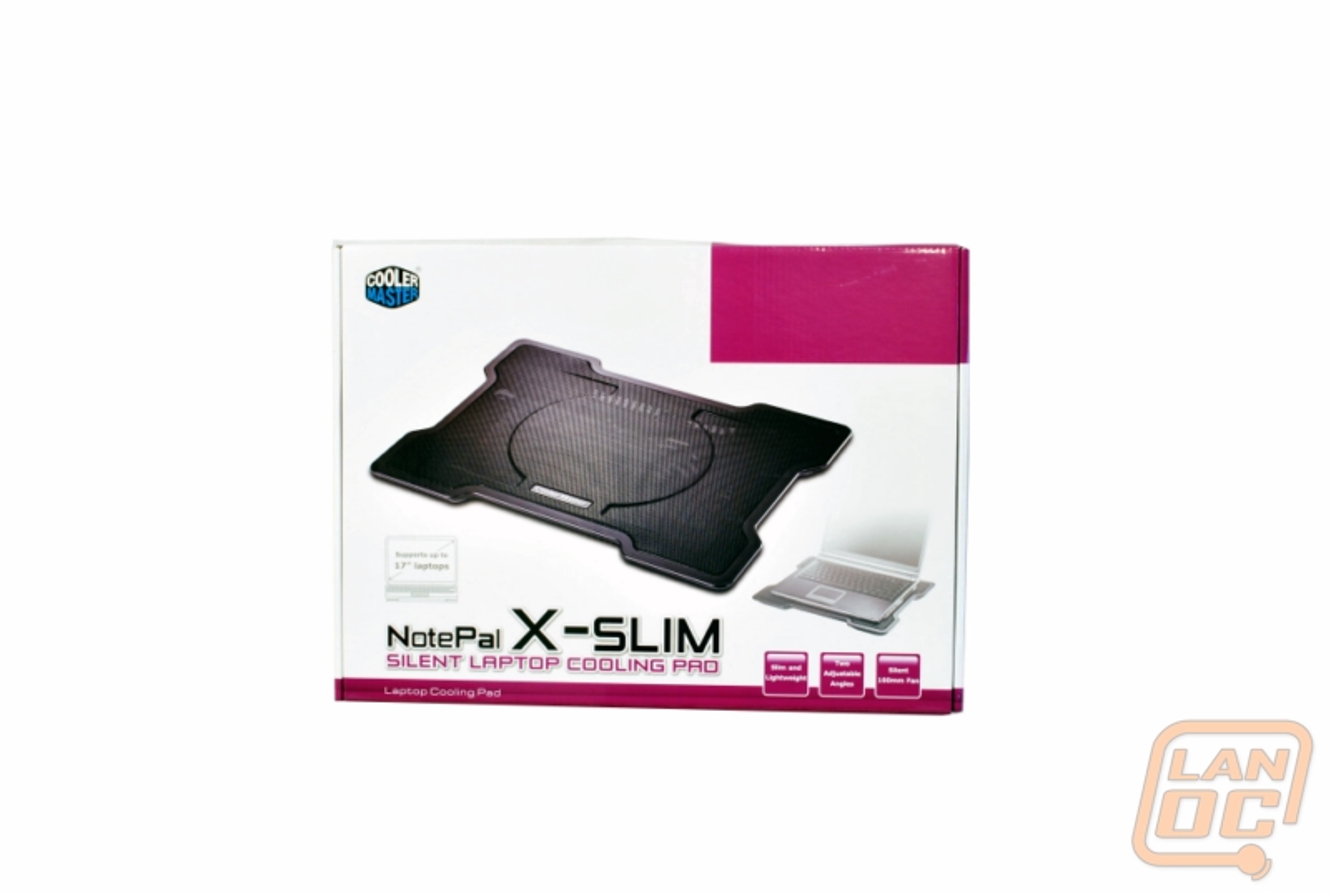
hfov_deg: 46.3
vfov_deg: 32.0
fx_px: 1555
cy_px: 446
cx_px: 666
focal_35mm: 42
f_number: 16
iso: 100
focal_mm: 28
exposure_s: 8
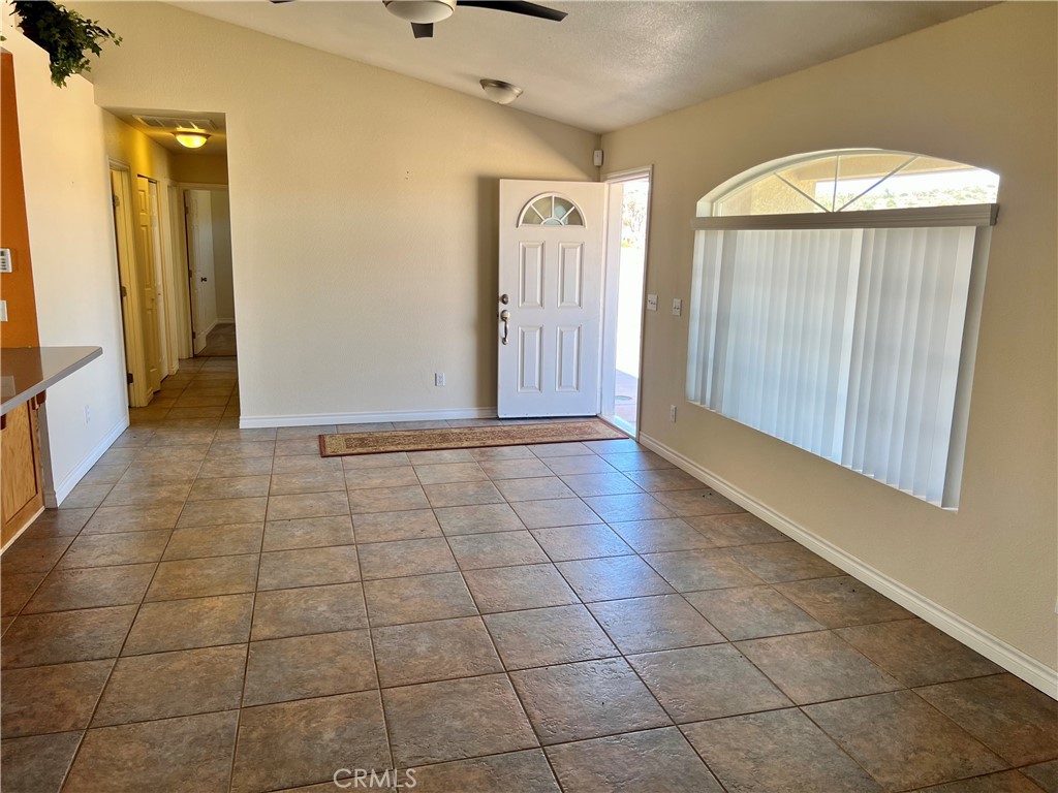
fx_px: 795
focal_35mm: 26
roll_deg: -0.9
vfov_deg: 53.1
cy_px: 396
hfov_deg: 67.3
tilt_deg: -11.0
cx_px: 529
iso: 32
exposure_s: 1/120
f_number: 1.5
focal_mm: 5.7
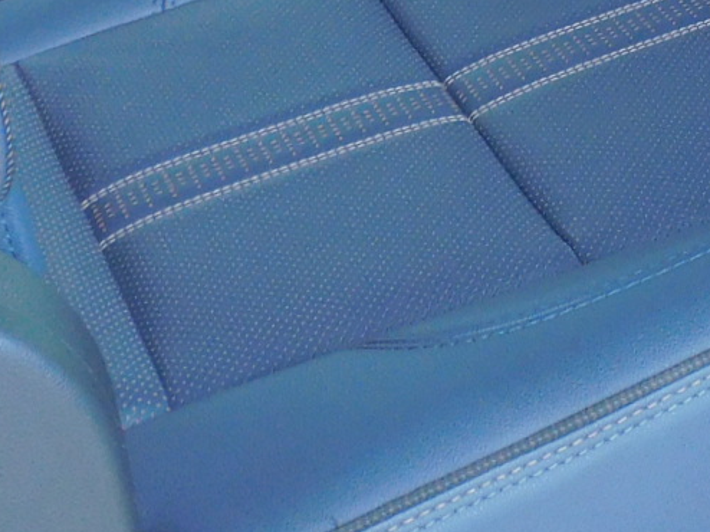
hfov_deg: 13.6
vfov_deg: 10.3
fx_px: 2829
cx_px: 1008
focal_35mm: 138
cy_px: -329
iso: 200
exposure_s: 1/30
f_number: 3.5
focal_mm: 5.4
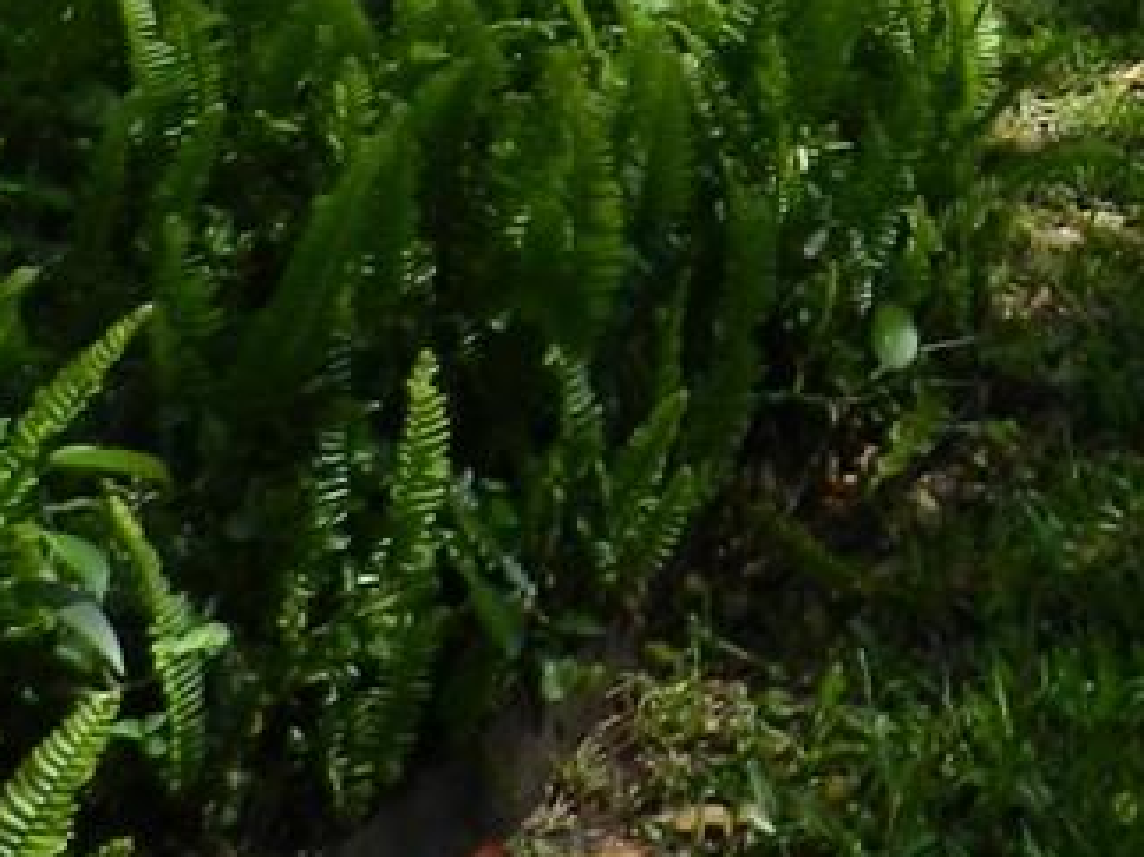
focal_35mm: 114
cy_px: -1137
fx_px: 3766
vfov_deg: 11.1
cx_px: 1824
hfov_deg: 15.6
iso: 160
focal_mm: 4
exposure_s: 1/500
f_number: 4.5
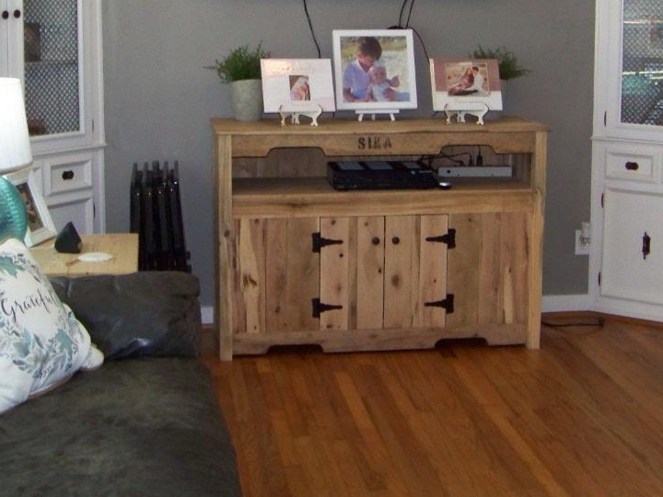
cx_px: 330
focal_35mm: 64
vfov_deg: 22.7
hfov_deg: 30.3
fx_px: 1226
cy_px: 119
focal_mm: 5.85
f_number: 2.8
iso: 200
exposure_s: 1/30
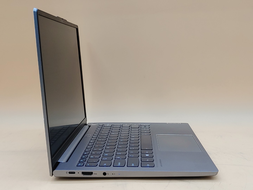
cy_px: 95
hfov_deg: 41.2
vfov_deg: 31.5
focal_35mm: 46
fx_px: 336
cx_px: 126
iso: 50
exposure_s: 1/110
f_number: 1.8
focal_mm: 4.36
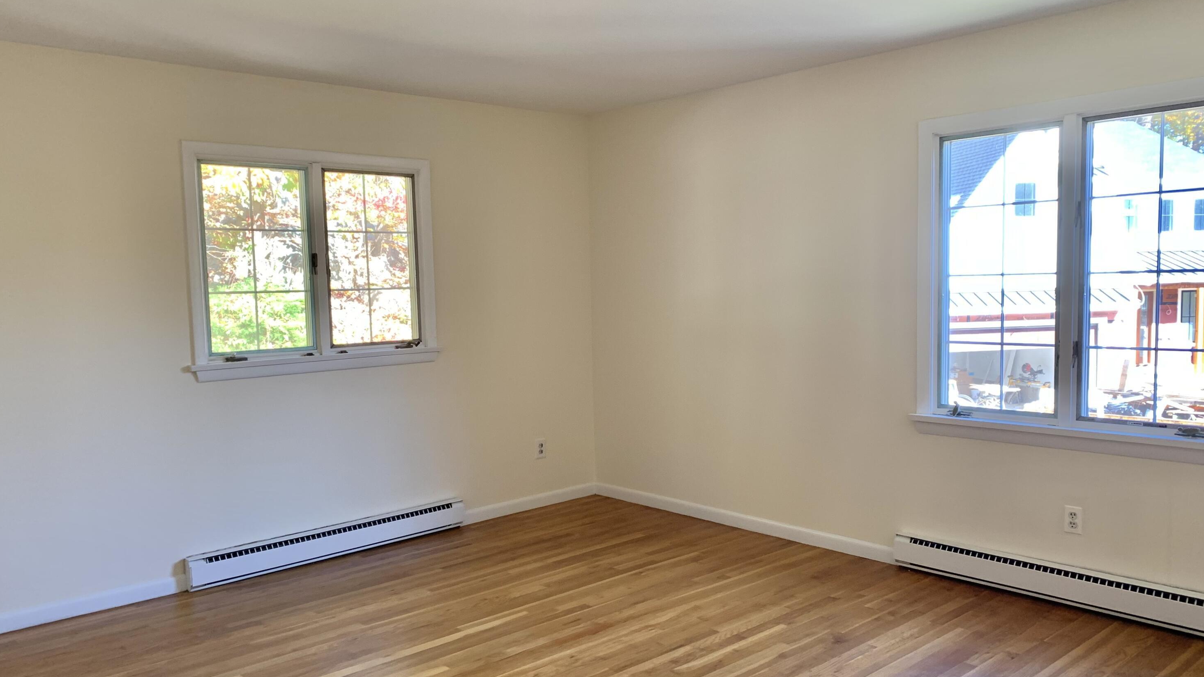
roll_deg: +1.6
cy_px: 360
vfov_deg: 40.2
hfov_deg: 66.1
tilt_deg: -6.3
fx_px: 926
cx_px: 606
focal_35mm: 29
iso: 80
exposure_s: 1/60
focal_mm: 4.25
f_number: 1.8
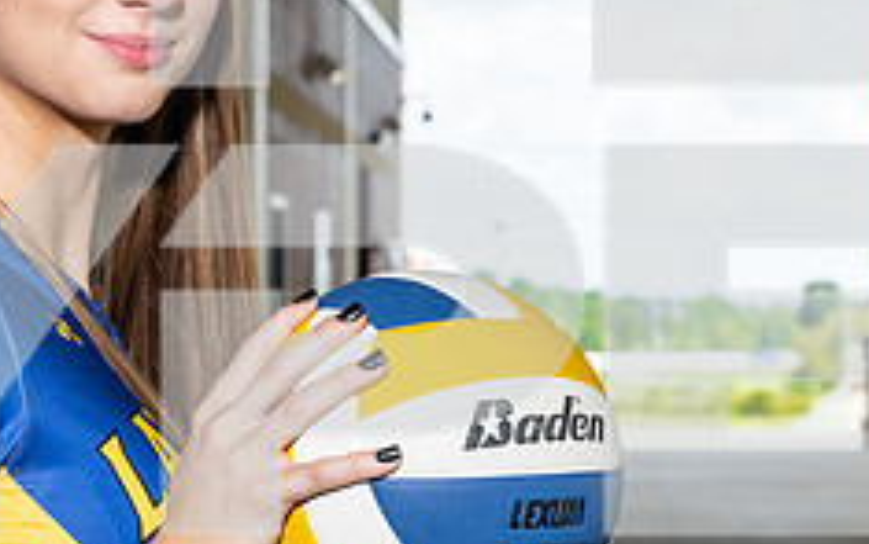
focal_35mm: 156
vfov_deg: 8.4
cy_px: 342
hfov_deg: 13.3
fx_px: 3695
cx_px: 89
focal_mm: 62
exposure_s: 1/125
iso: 100
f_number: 8
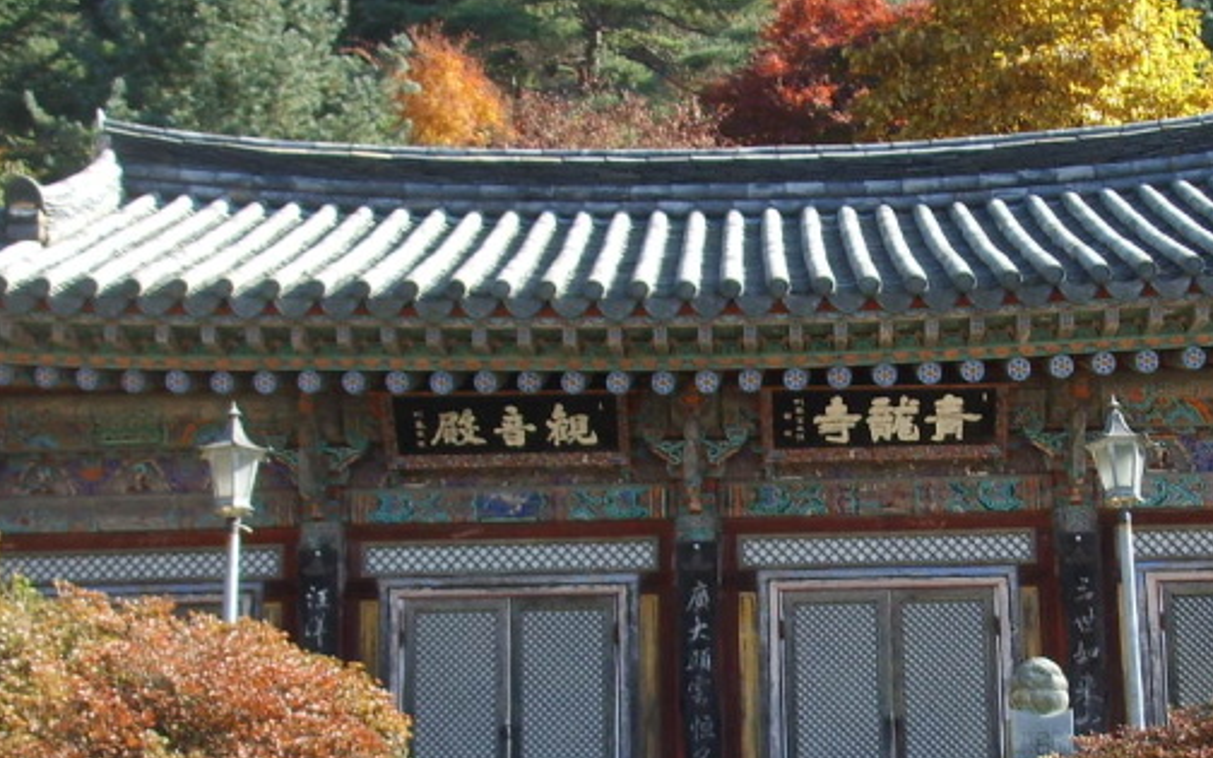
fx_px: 2777
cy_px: 616
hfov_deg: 24.4
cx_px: 915
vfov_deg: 15.4
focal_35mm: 84
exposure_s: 1/180
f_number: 3.5
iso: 50
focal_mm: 6.6
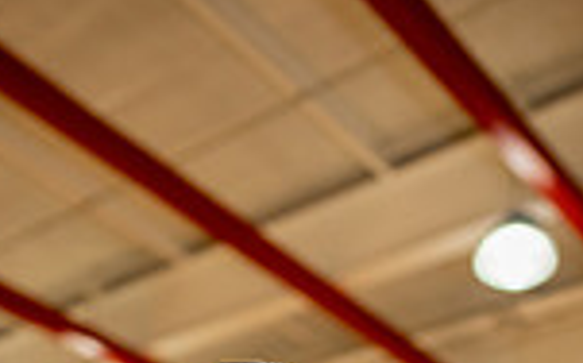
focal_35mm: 73
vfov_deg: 13.4
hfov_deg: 28.2
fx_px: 1159
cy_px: 861
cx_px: 245
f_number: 1.4
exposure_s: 1/200
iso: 125
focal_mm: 24
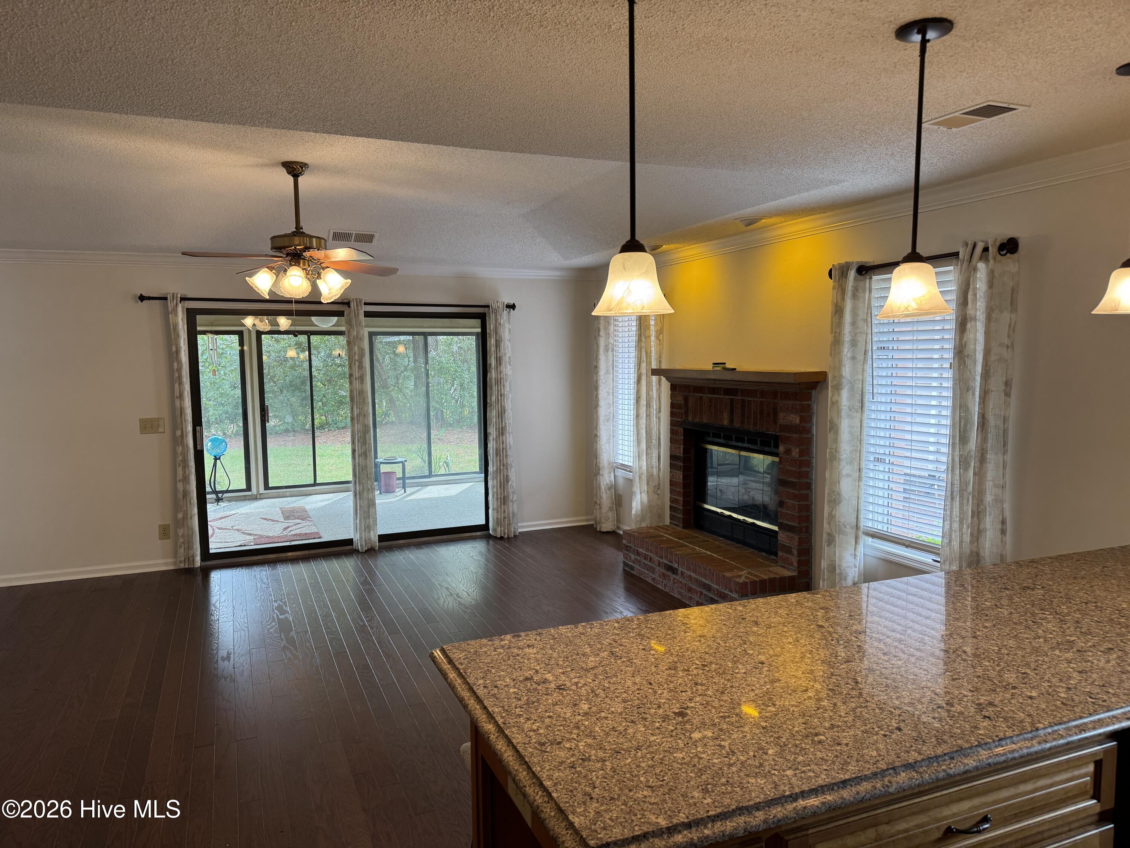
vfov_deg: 56.8
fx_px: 783
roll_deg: +0.9
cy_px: 424
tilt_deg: -5.5
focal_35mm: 24
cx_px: 565
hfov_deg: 71.6
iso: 100
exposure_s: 1/120
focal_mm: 6.76
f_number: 1.78
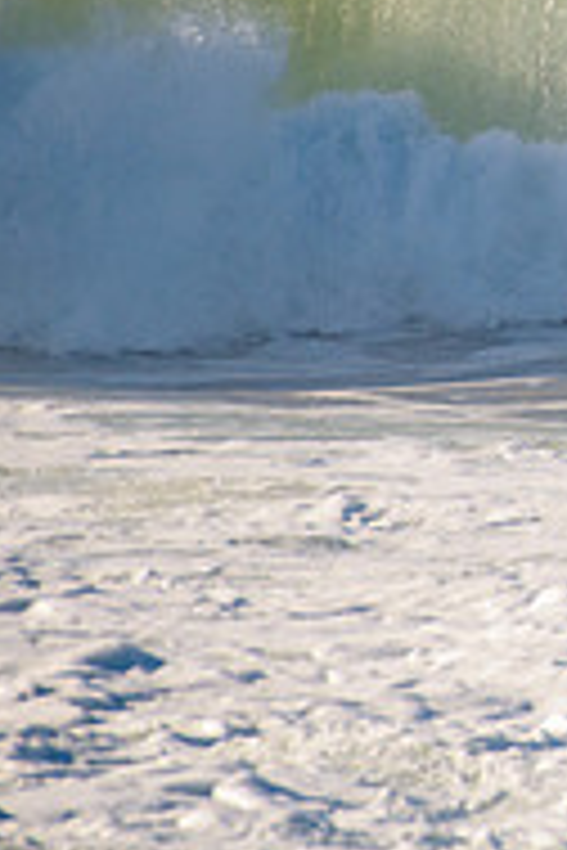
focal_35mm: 1538
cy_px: 43
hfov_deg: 0.9
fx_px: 36332
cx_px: 1215
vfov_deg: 1.3
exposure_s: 1/1600
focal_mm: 500
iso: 160
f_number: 5.6
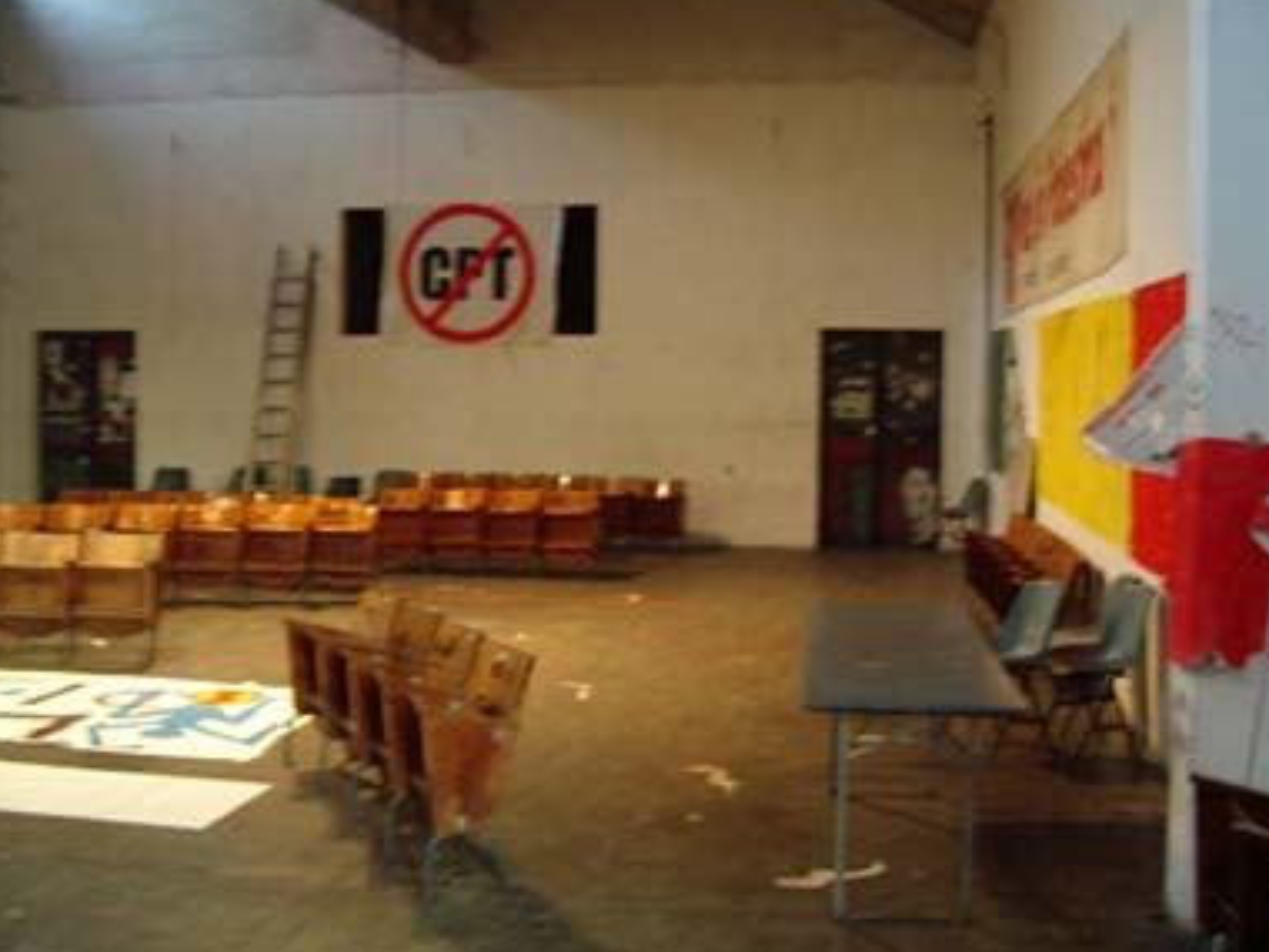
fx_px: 1466
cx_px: 651
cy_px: 458
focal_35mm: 40
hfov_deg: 46.8
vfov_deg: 36.0
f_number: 2.6
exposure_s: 1/4
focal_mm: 5.8
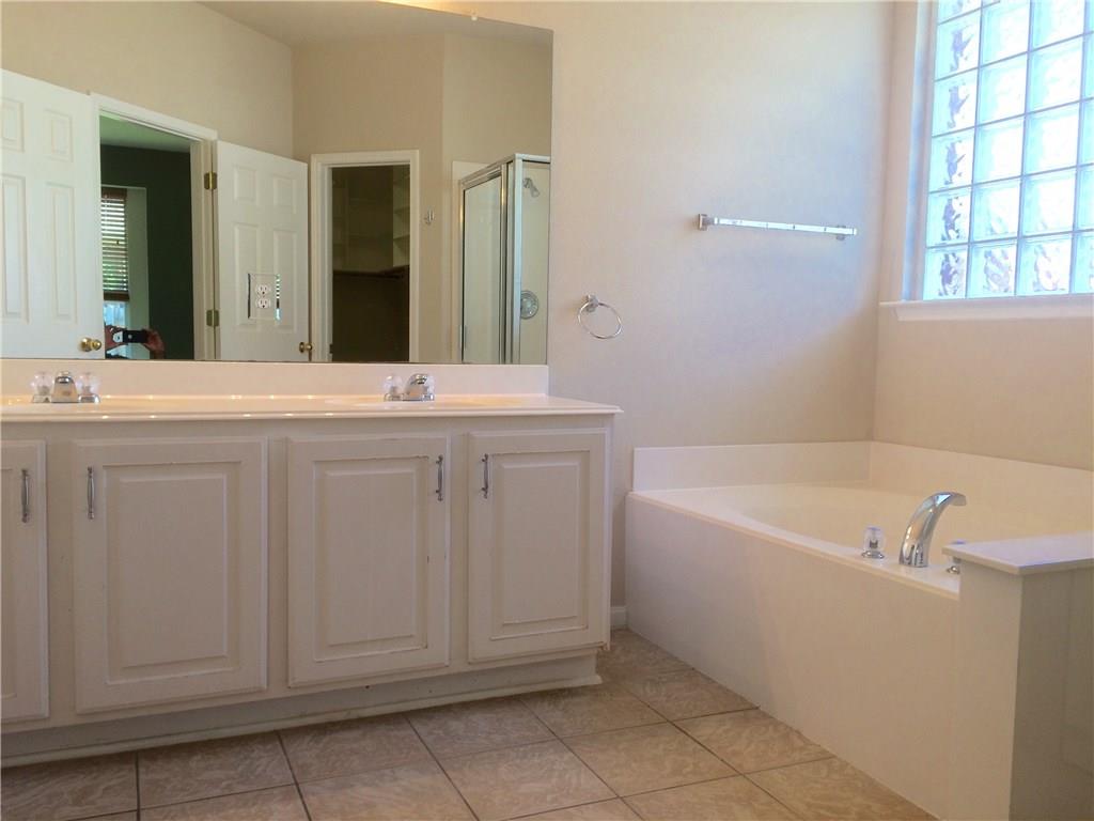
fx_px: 917
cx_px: 547
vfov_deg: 48.2
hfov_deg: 61.7
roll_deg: -0.3
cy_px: 410
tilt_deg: -4.2
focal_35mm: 29
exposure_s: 1/60
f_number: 2.2
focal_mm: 4.15
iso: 50
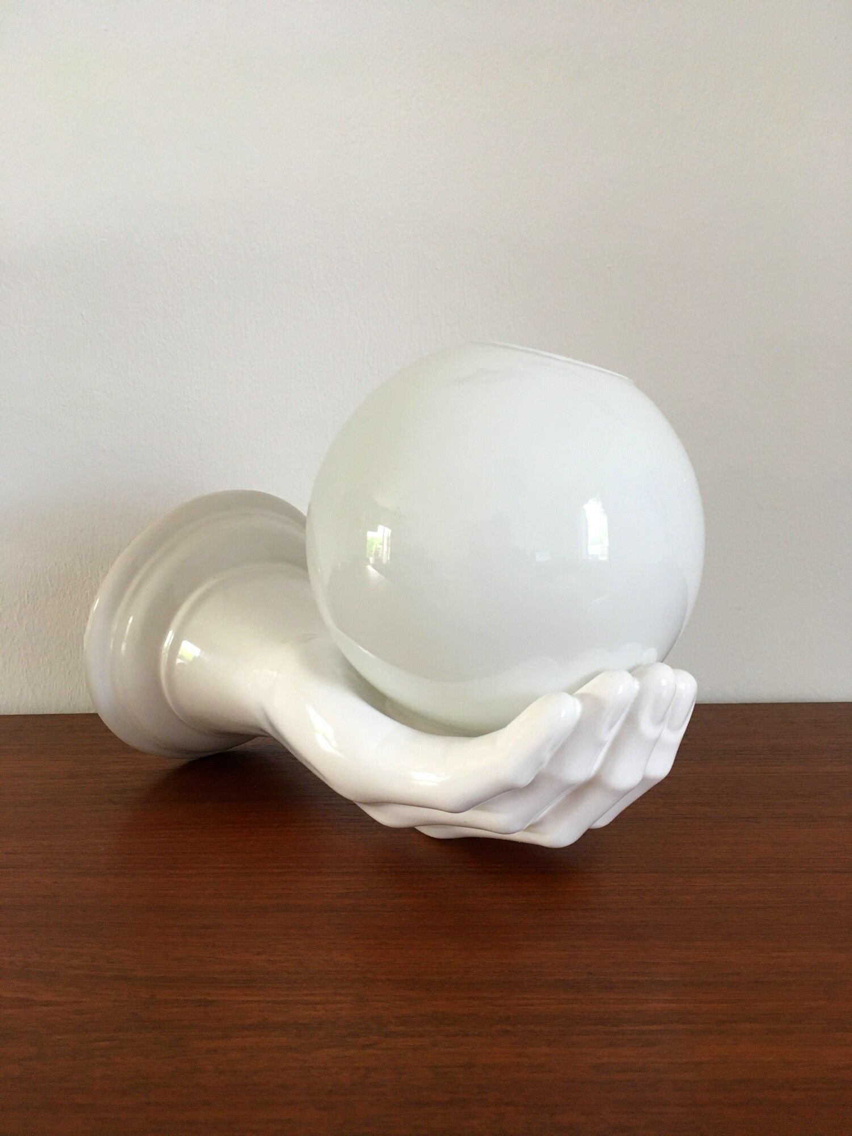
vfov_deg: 61.7
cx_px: 426
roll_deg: +2.0
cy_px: 568
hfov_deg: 48.2
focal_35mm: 29
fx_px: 952
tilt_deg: -7.4
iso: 160
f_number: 2.2
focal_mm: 4.15
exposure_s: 1/33
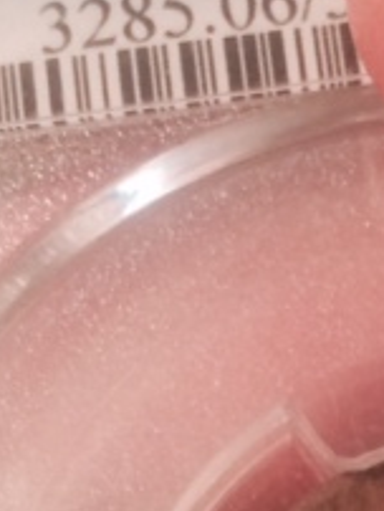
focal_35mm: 95
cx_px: 298
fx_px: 1402
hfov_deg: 15.5
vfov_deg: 20.5
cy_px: 369
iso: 100
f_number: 2.2
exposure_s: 1/30
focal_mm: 4.12
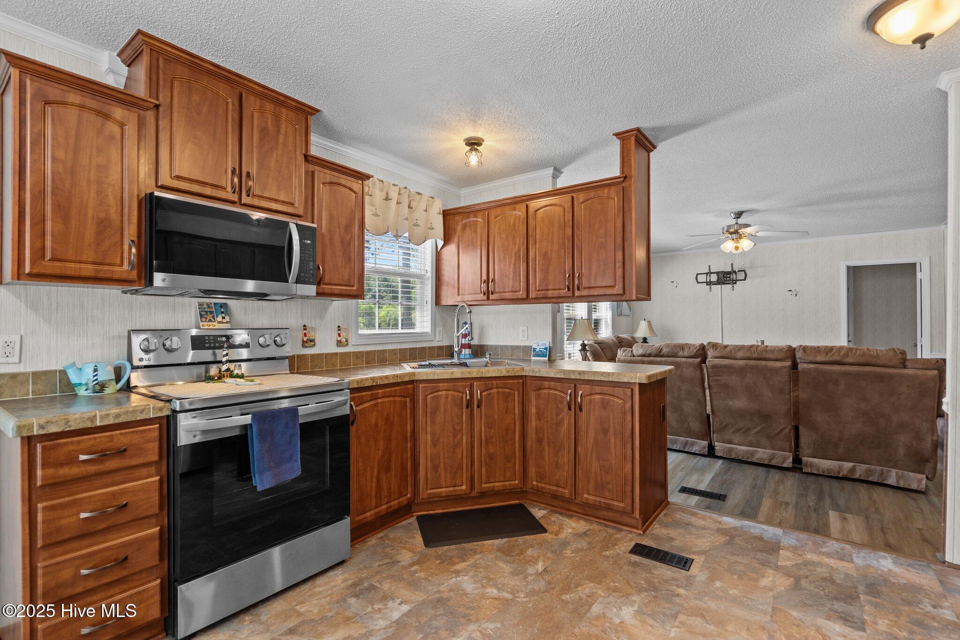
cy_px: 320
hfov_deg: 96.7
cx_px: 480
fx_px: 427
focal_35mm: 16
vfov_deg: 73.7
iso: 500
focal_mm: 16
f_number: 4
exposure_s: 1/5
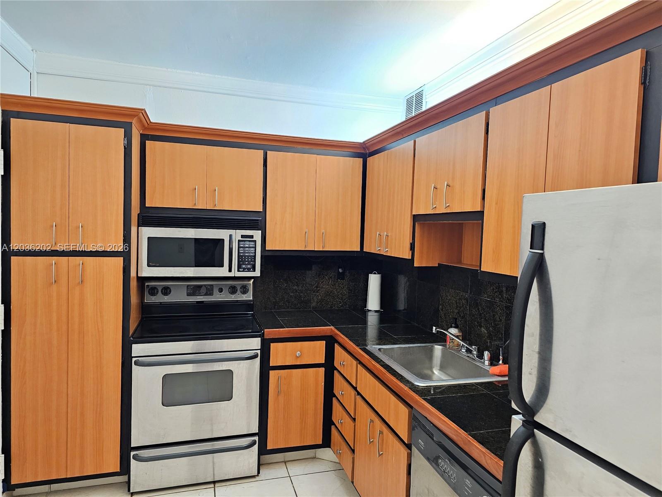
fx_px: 440
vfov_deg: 58.9
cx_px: 331
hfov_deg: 73.9
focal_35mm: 23
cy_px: 248
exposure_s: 1/120
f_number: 1.7
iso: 1000
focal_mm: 6.3
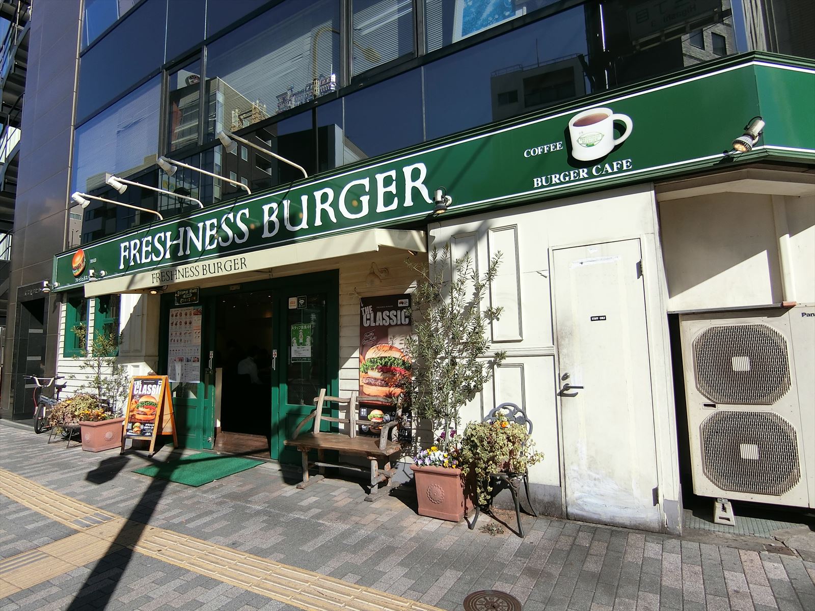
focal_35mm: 19
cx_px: 408
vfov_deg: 68.7
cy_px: 306
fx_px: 447
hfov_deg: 84.7
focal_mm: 4.06
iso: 80
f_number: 6.9
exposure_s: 1/320
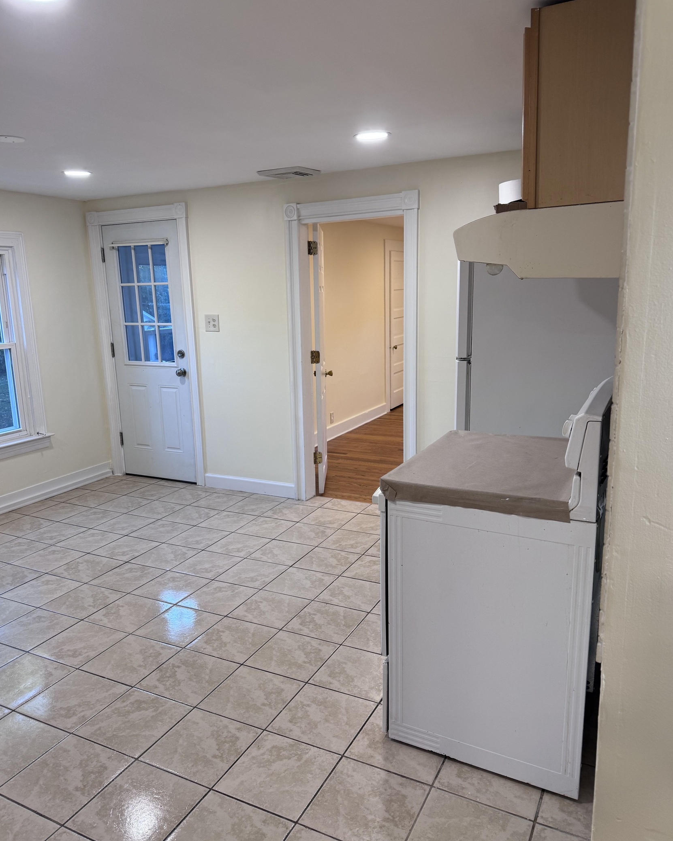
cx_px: 327
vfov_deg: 66.0
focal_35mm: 26
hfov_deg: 54.9
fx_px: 647
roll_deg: +2.1
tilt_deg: -10.7
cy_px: 421
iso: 100
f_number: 1.78
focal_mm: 6.76
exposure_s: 1/120
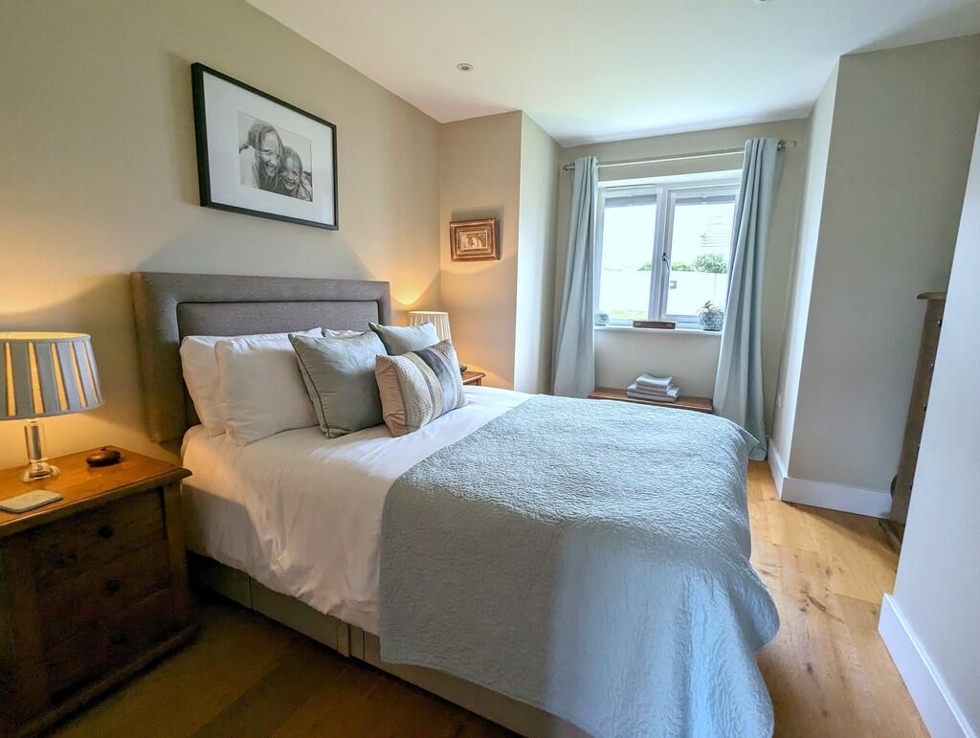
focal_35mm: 16
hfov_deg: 94.4
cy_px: 369
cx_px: 490
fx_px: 454
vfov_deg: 78.2
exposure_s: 1/100
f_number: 2.2
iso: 120
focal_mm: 2.35
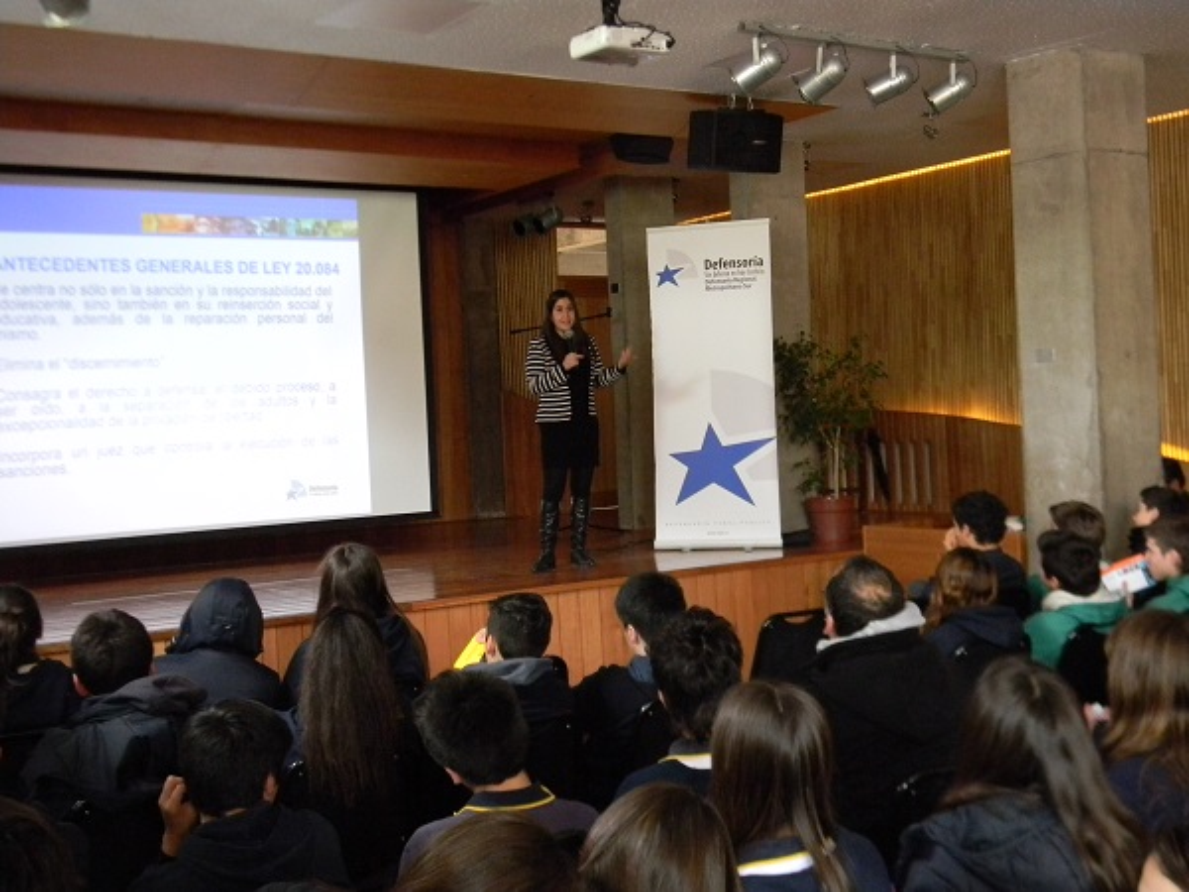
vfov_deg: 35.1
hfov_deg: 45.8
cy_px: 446
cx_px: 594
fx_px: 1408
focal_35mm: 41
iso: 400
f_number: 3.8
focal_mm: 7.3
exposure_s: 1/23.3
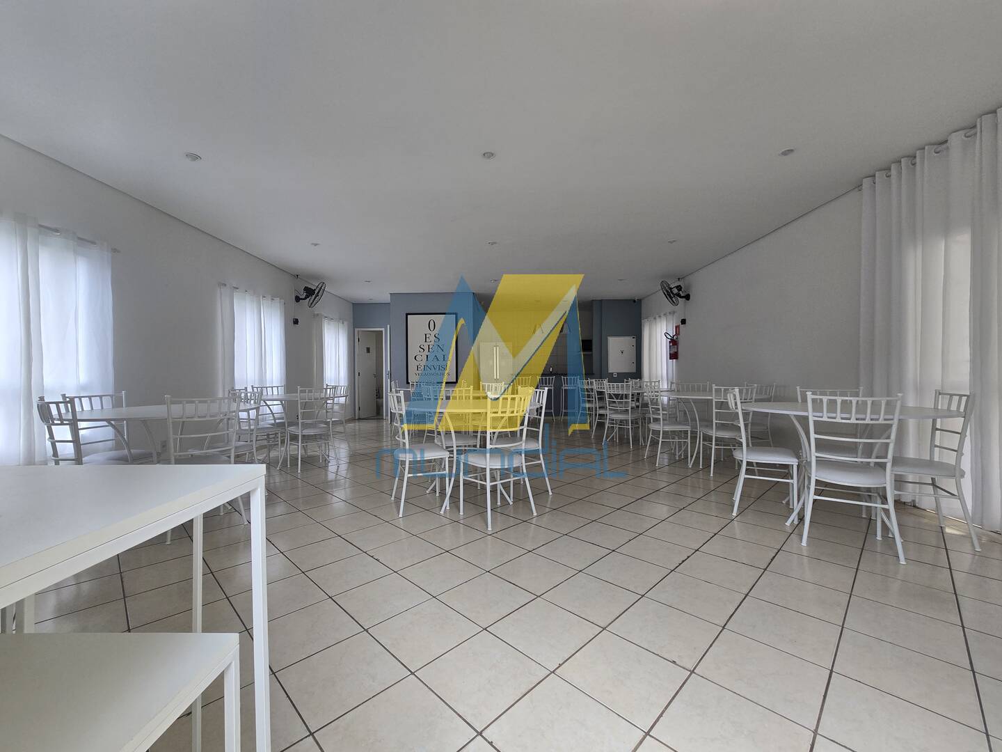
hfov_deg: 106.2
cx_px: 501
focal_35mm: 13
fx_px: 376
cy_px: 376
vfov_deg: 89.9
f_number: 2.2
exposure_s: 1/60
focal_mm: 2.2
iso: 80
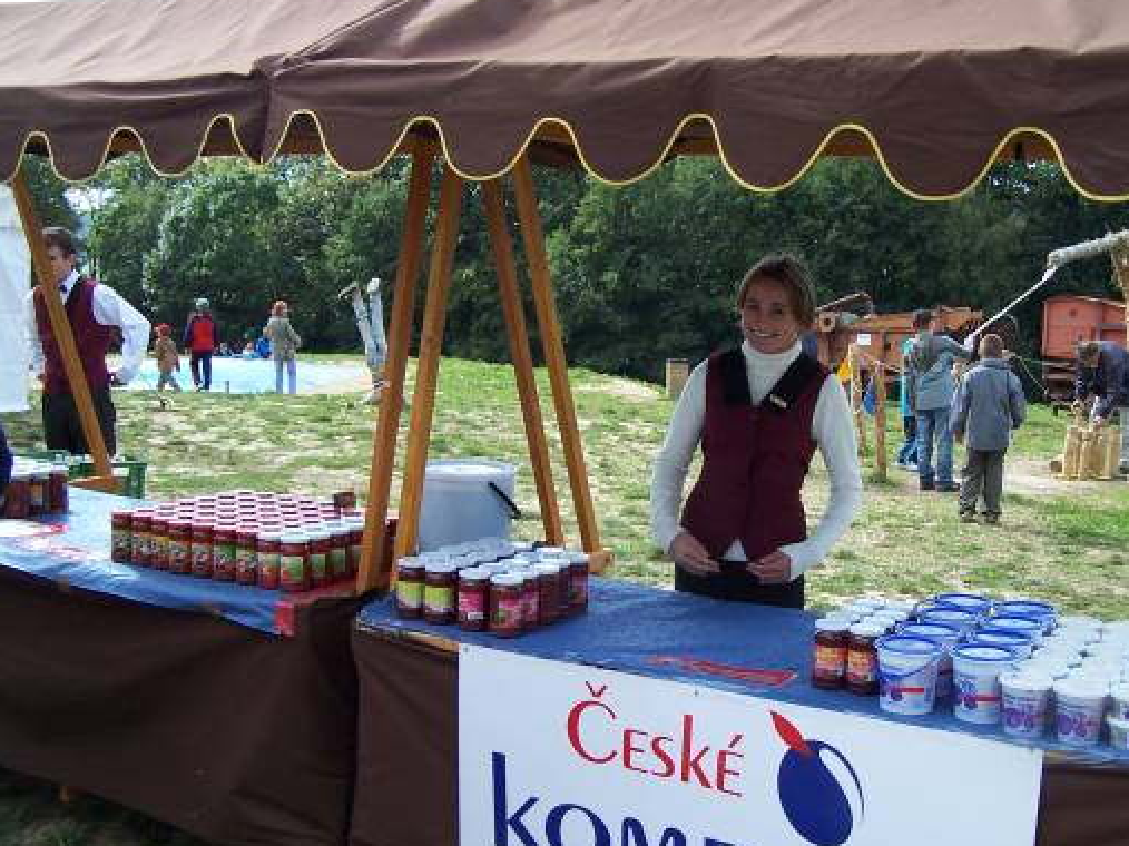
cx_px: 666
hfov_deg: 41.9
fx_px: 1467
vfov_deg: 32.1
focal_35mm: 45
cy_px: 468
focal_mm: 6.3
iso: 80
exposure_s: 1/500
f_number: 2.8
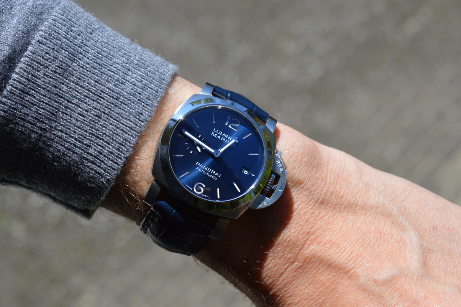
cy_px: 154
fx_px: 768
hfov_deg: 33.4
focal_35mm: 60
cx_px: 230
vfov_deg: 22.6
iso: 100
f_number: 9
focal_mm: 40
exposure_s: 1/320
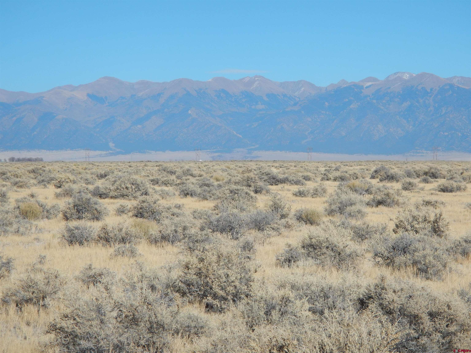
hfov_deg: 14.1
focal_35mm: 140
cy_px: 176
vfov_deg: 10.6
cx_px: 236
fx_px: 1905
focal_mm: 25
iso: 125
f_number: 4.8
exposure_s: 1/1250
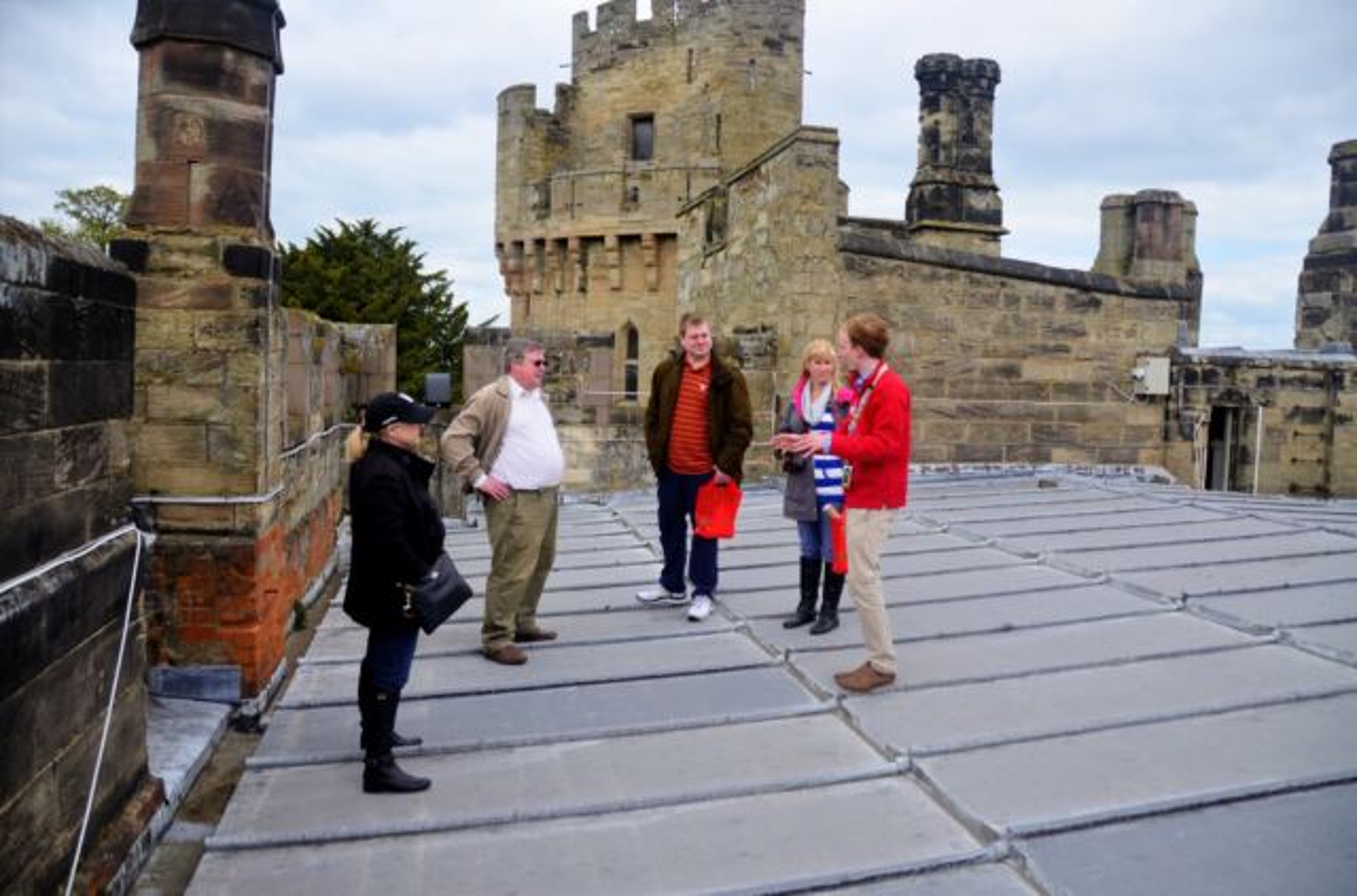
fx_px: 1015
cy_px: 448
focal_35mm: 27
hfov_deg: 67.5
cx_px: 678
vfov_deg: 47.7
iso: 200
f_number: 4
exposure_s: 1/1250
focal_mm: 18
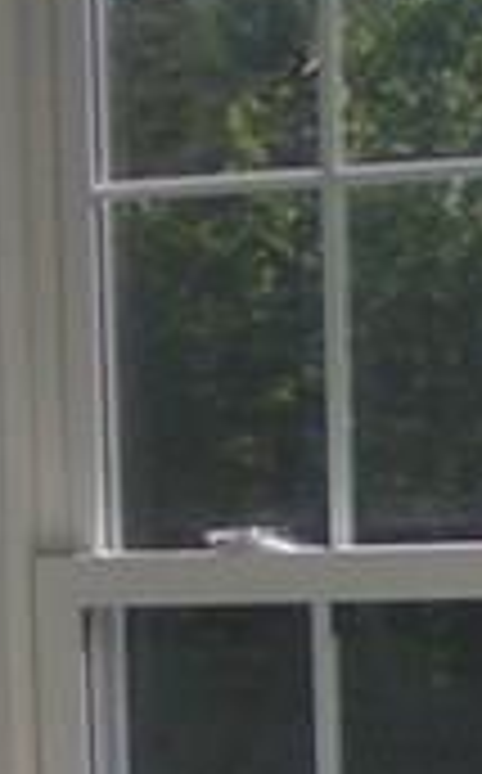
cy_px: 868
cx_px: 613
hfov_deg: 5.4
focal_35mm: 240
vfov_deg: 8.7
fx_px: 5061
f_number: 2.8
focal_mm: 5.8
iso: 50
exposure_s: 1/400
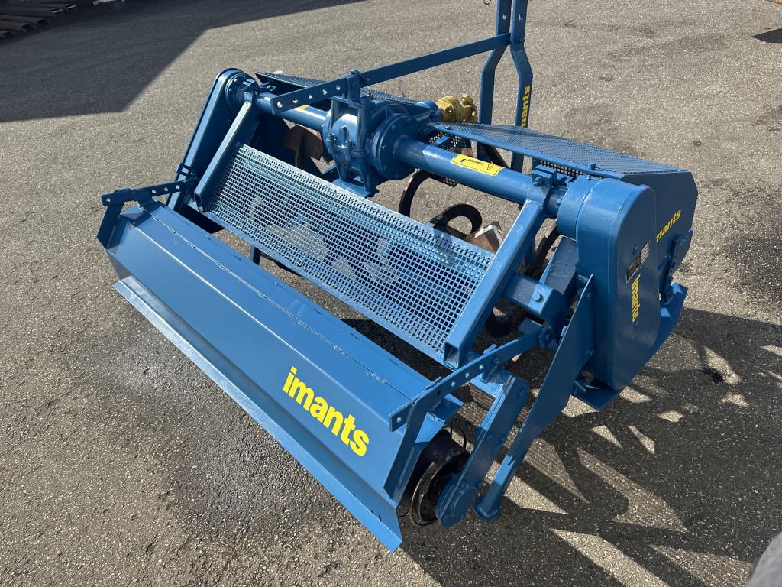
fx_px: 542
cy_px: 294
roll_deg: +10.5
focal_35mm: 24
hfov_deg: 71.6
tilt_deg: -39.6
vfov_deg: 56.8
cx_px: 391
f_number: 1.78
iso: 80
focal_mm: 6.86
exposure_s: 1/2732
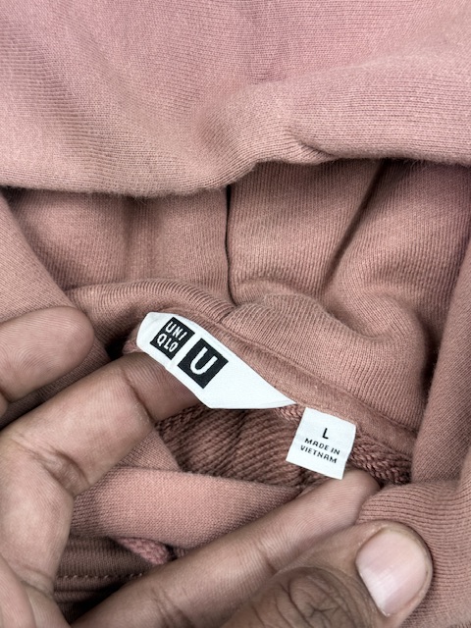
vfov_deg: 39.7
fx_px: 871
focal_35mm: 48
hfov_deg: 30.3
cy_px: 314
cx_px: 236
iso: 50
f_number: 1.78
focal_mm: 6.76
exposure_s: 1/100
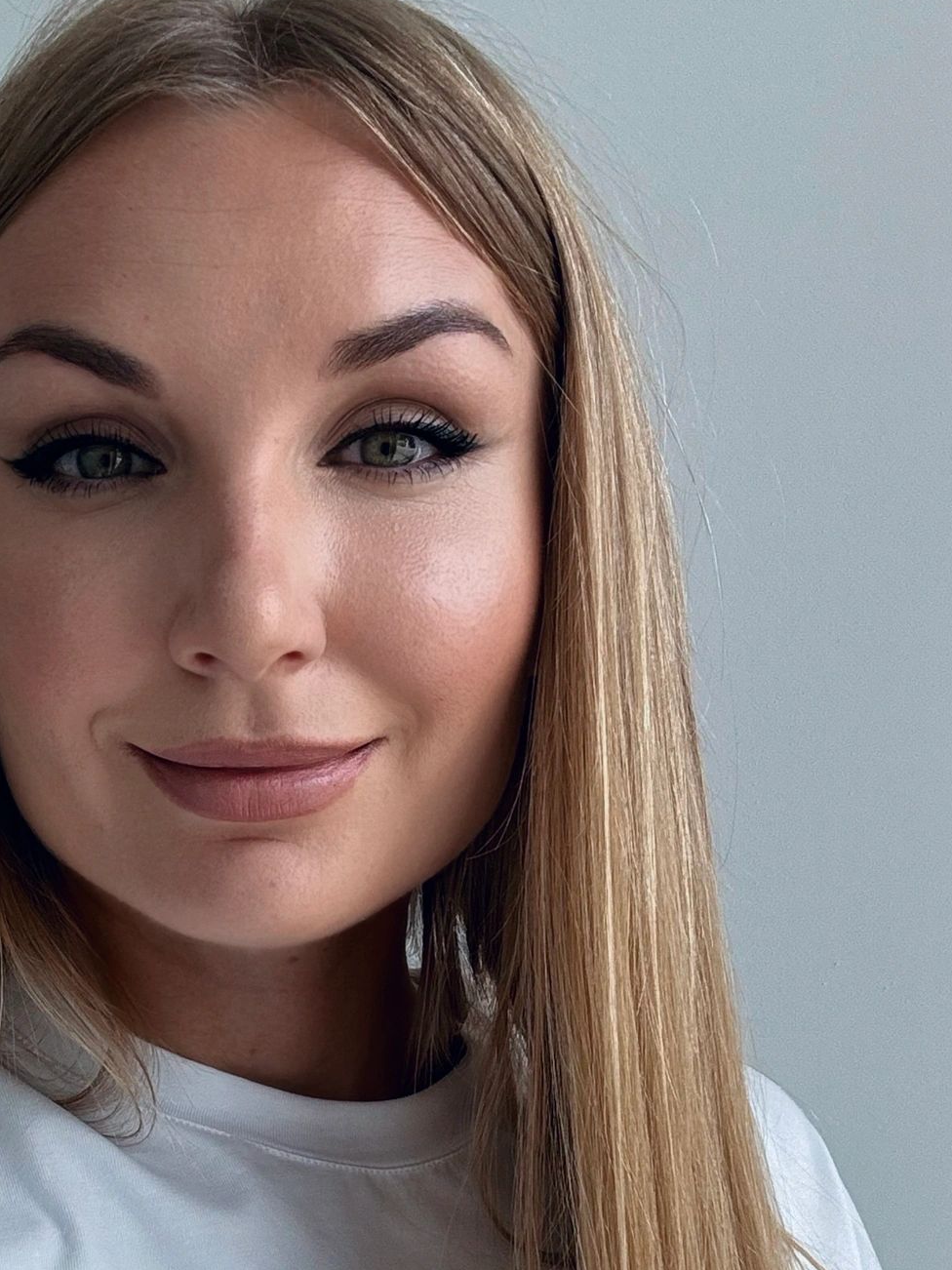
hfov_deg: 24.5
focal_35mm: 59
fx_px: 2164
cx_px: 218
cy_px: 991
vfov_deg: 31.9
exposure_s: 1/121
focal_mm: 2.69
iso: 32
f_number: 1.9
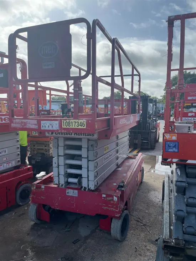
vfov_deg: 67.3
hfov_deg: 53.1
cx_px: 98
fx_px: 196
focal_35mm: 26
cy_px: 130
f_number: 1.6
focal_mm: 5.1
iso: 50
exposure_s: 1/3049
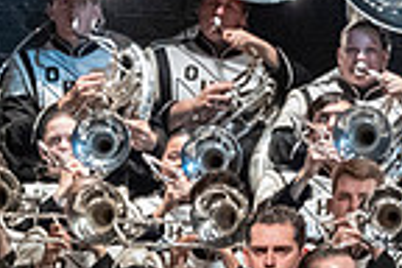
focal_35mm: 847
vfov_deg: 1.6
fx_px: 9457
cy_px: 408
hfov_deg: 2.4
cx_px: -268
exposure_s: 1/500
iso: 5000
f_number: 4
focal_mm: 140
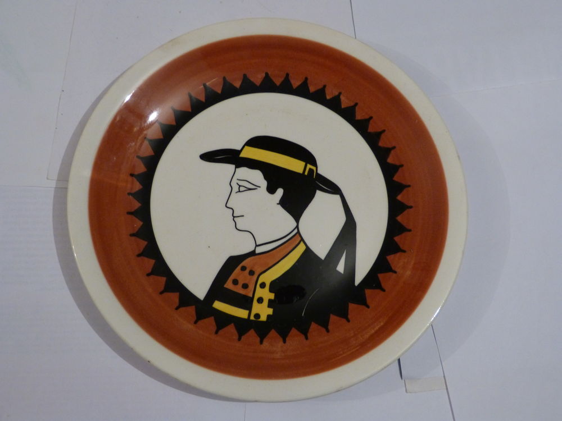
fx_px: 568
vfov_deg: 40.7
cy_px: 210
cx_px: 281
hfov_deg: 52.6
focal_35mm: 35
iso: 400
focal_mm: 6.2
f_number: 3
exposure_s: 1/15
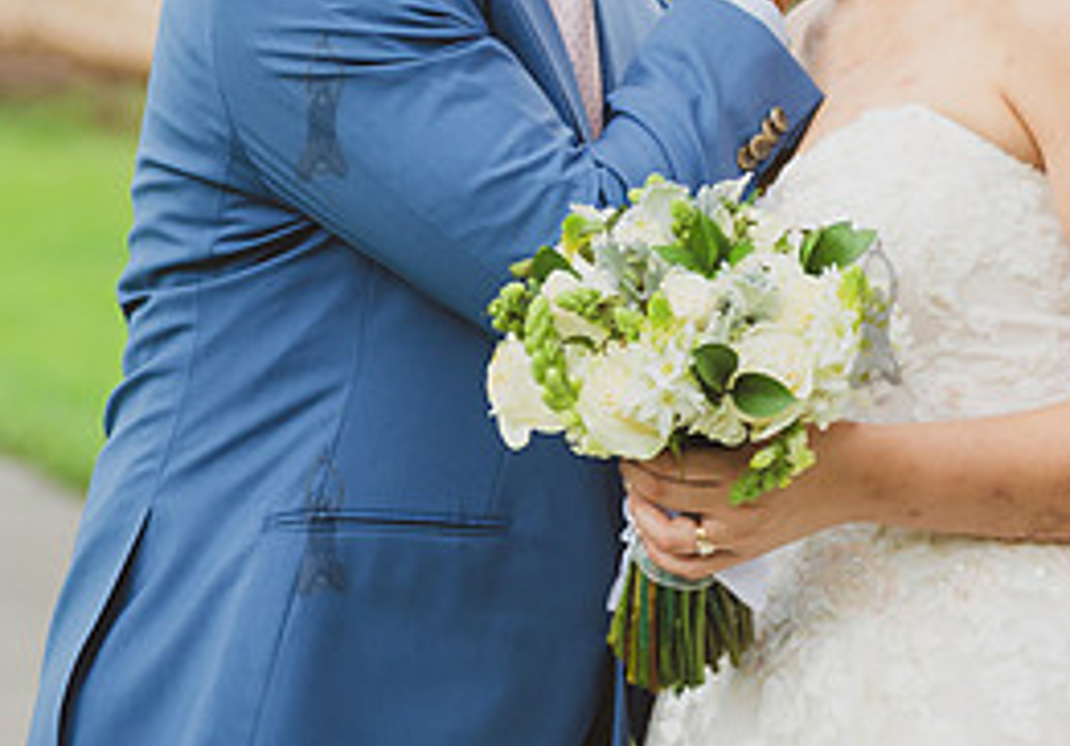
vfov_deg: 4.8
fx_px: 8893
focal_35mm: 295
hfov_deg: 6.9
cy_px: 119
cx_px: 653
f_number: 4
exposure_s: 1/125
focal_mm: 105
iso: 80
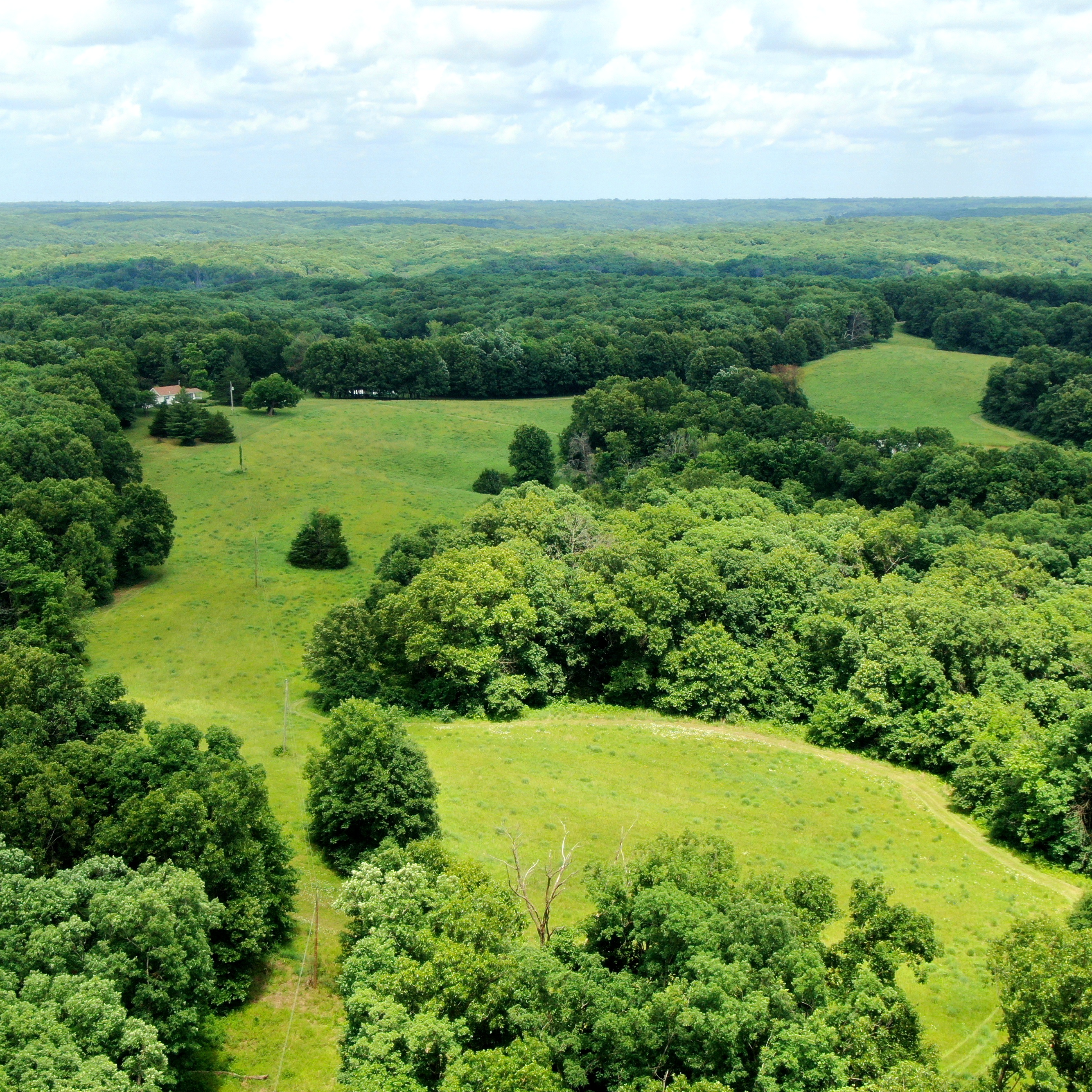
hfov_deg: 32.2
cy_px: 499
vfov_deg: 32.2
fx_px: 1892
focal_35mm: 53
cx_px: 564
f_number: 3.5
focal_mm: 6.92
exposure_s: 1/500
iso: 100
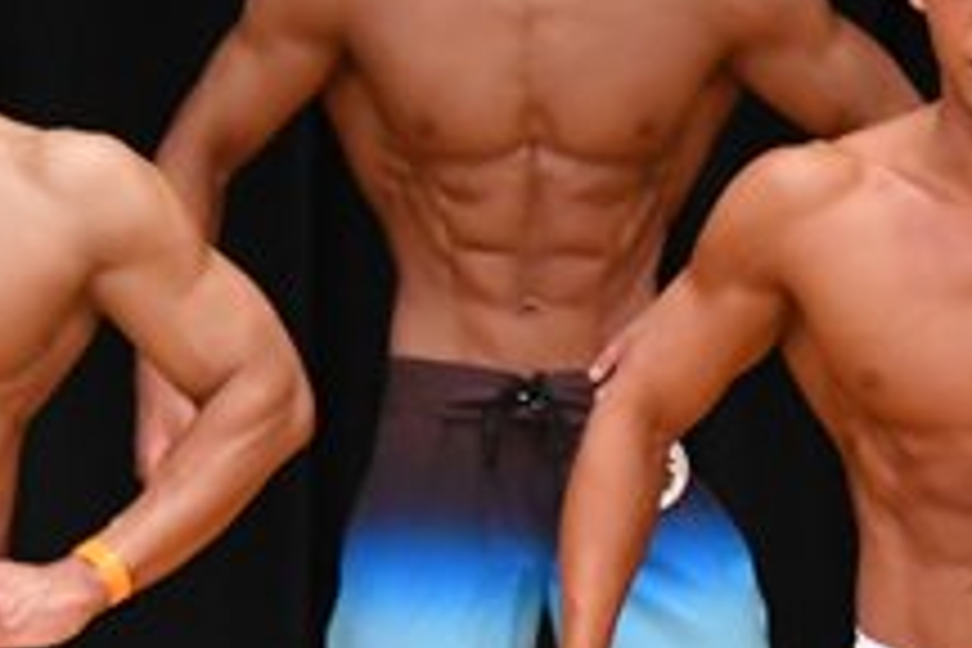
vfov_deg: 1.3
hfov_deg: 2.0
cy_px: 860
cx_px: 569
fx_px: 27646
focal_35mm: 1024
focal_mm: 190
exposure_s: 1/400
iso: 4000
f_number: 5.6
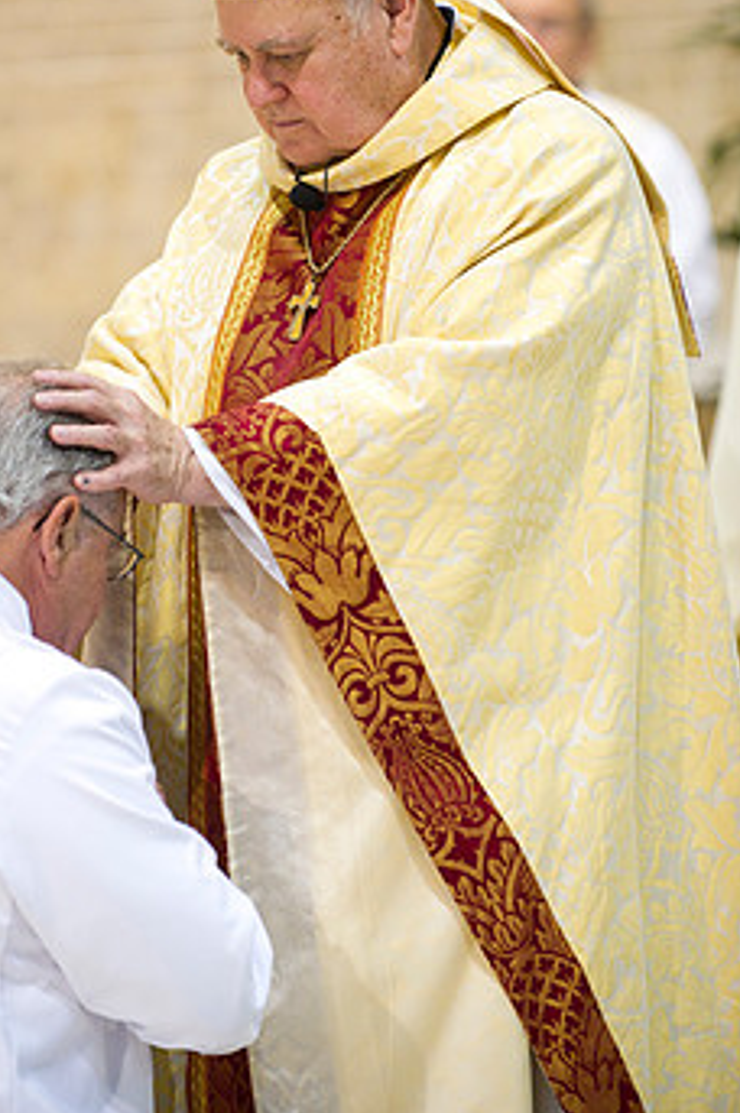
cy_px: 422
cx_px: 268
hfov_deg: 6.5
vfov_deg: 9.8
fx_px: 6488
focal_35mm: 210
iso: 2000
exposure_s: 1/125
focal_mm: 160
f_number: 2.8
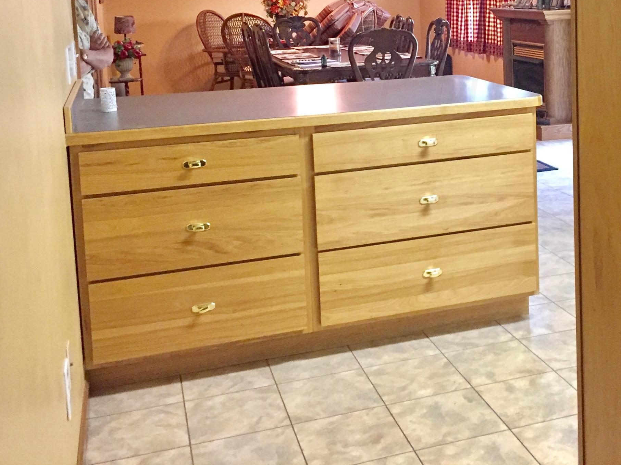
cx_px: 440
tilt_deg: -8.2
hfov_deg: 38.9
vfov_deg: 29.5
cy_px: 85
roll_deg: +1.5
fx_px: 861
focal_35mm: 48
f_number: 2.2
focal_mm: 4.15
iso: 250
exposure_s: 1/30
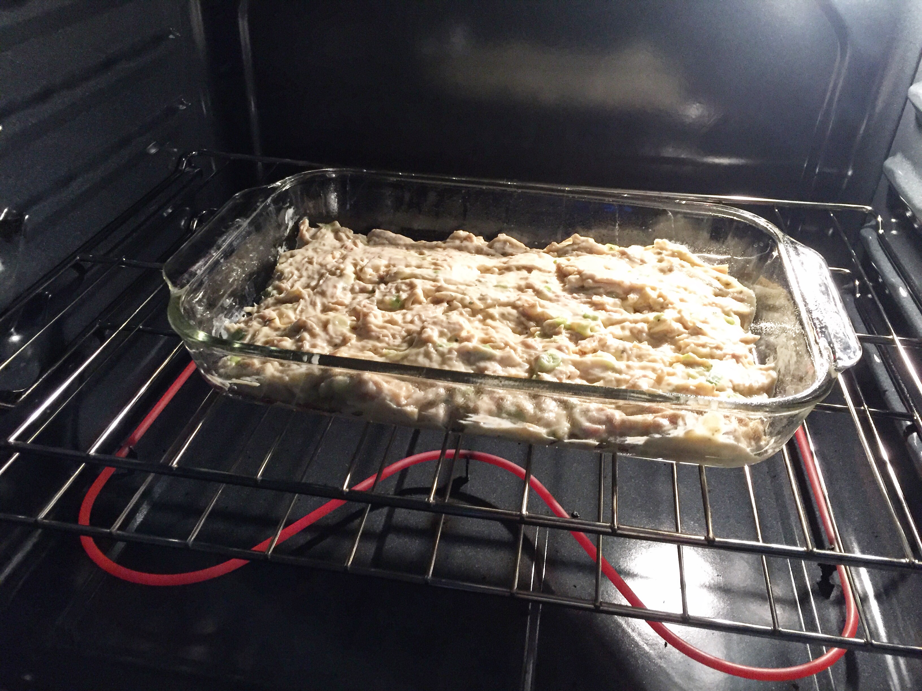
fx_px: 772
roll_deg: -2.6
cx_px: 461
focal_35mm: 29
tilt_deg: -36.1
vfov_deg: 48.2
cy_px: 346
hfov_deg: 61.7
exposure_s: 1/30
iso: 250
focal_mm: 4.15
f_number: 2.2
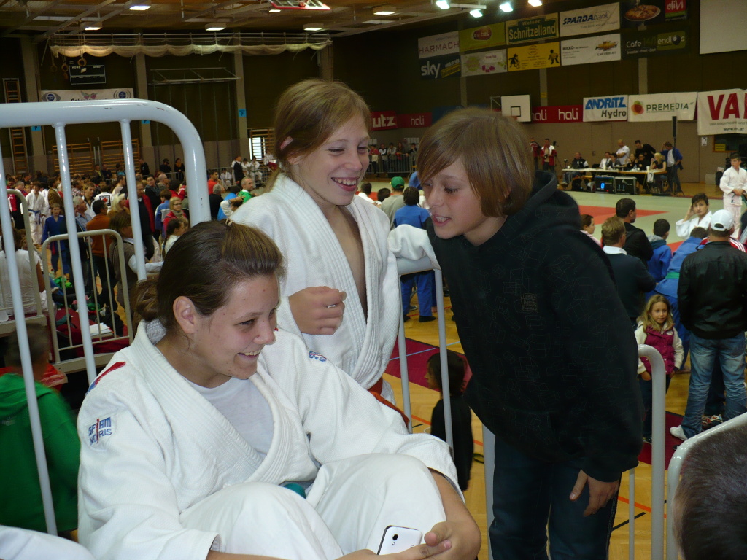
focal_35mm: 37
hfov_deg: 50.1
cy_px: 280
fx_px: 798
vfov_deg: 38.7
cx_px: 374
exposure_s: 1/30
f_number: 2.8
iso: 100
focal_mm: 6.1
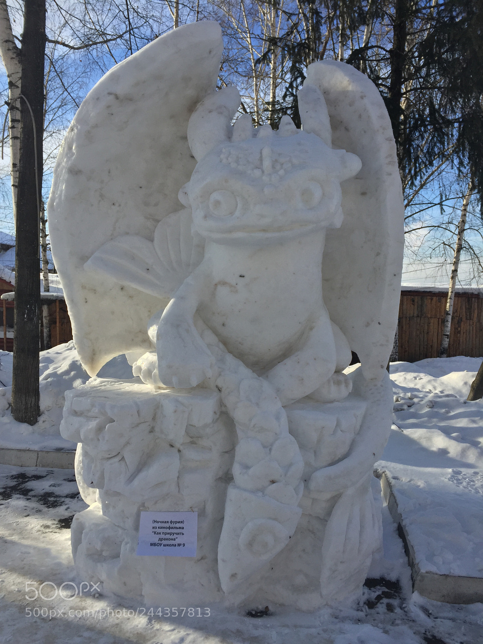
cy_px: 322
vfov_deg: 61.7
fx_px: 540
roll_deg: -1.1
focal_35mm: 29
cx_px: 242
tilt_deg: -2.5
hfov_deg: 48.2
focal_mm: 4.15
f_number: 2.2
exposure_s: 1/1582
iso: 32
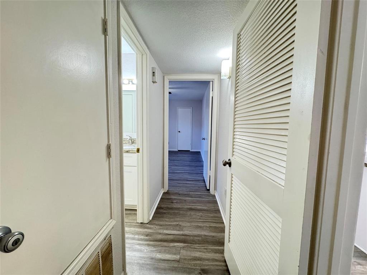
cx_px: 184
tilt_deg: -4.5
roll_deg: +0.0
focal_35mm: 14
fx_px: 148
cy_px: 138
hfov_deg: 102.1
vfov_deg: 85.7
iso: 400
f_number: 2.2
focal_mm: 2.22
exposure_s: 1/60
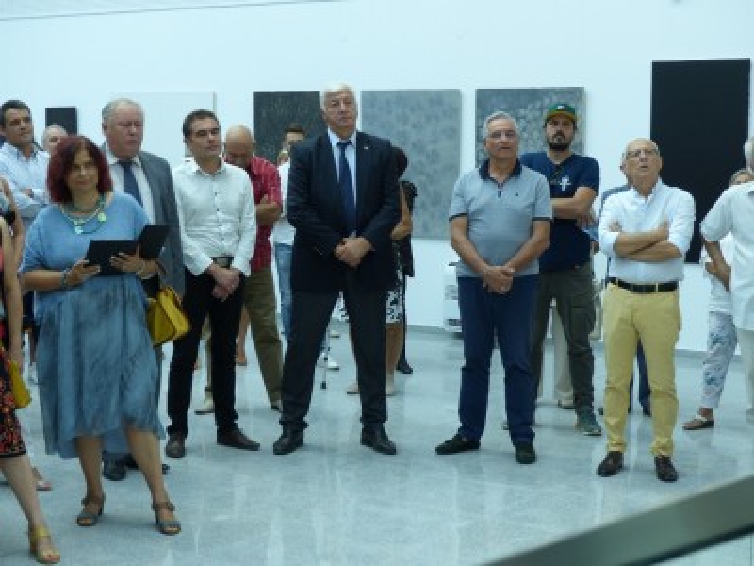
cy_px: 283
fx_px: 1372
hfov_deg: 30.7
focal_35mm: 63
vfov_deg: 23.3
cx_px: 377
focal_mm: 11.4
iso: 125
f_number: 2.8
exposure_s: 1/60
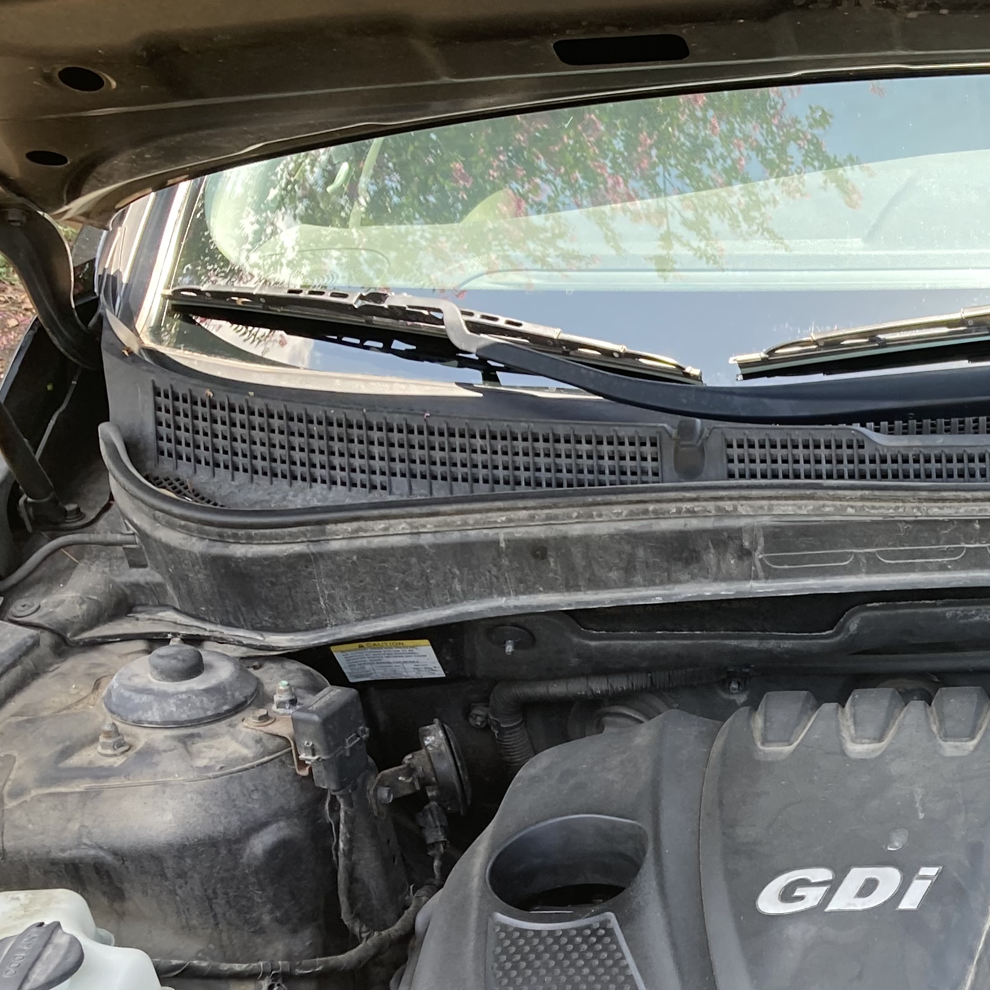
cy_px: 798
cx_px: 1148
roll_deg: -2.9
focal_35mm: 64
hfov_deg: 24.6
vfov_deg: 26.4
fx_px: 2071
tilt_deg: -36.1
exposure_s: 1/120
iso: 25
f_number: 1.8
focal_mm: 3.99
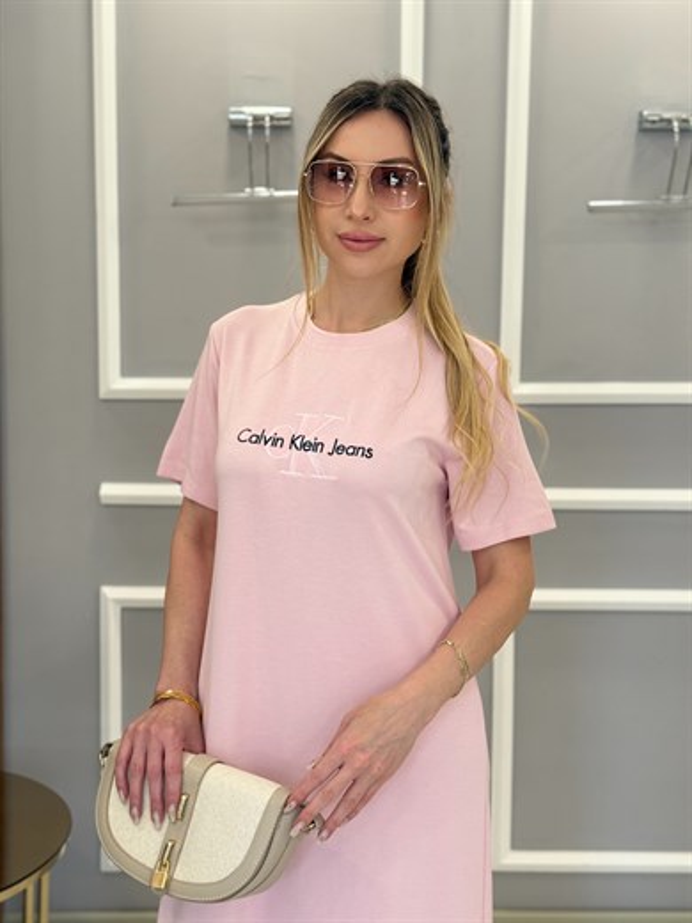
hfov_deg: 30.3
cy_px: 462
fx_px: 1279
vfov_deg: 39.7
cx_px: 346
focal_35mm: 48
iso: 80
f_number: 1.78
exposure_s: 1/121
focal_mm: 6.76
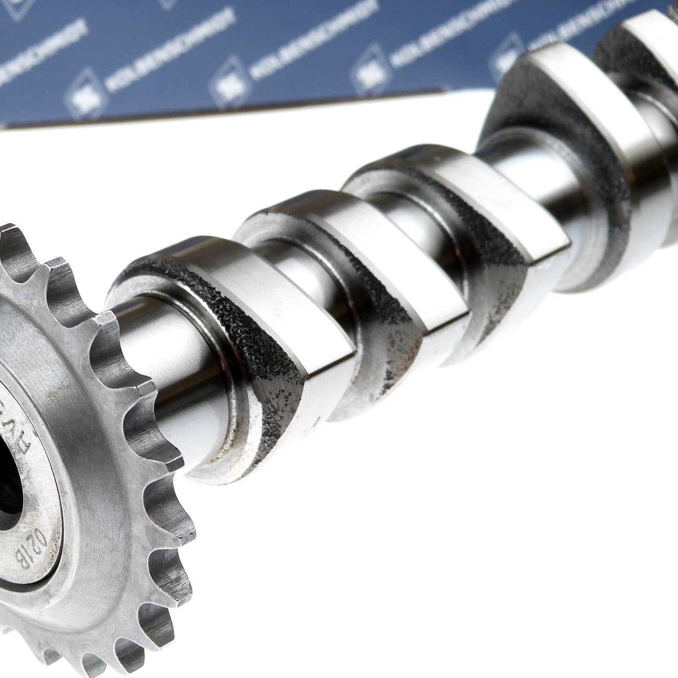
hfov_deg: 21.5
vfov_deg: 21.6
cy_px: 393
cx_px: 180
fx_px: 1773
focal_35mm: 80
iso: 100
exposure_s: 1/100
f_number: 3.2
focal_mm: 10.5
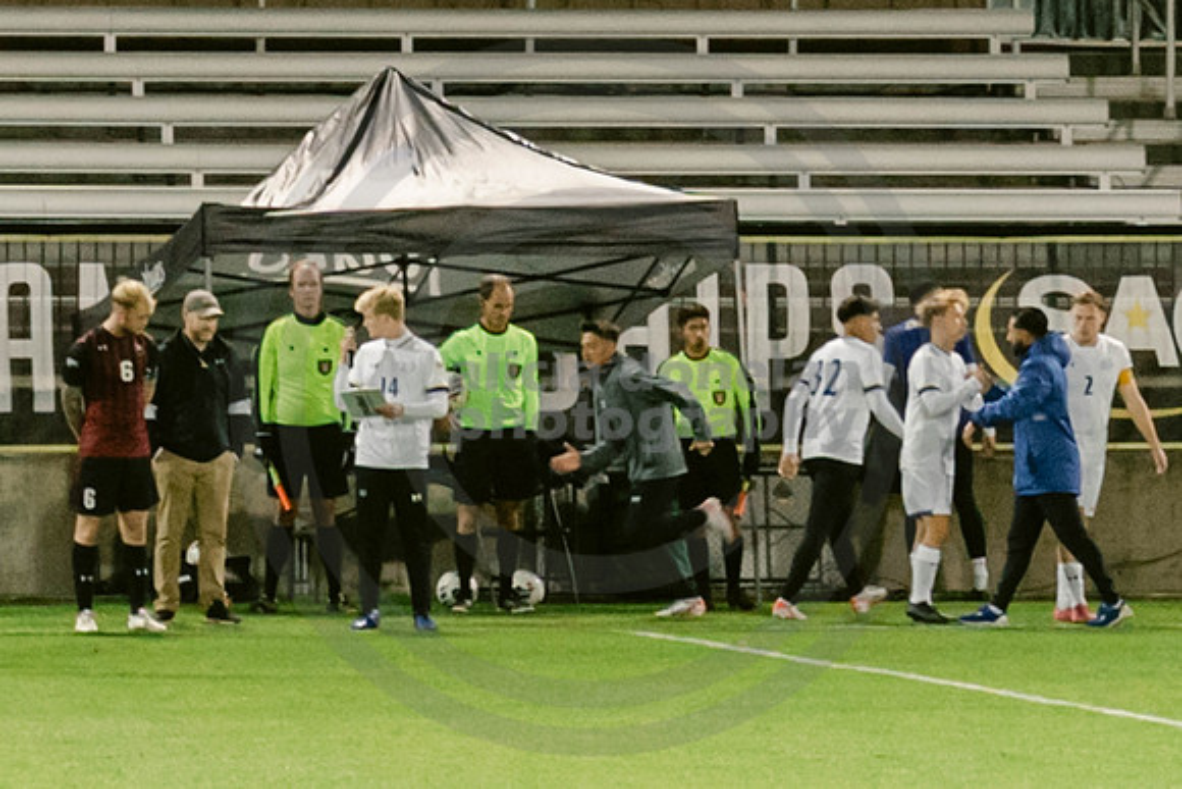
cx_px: 660
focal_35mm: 481
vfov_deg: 2.9
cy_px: 489
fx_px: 15783
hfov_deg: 4.3
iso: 2000
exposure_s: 1/160
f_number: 4
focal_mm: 70
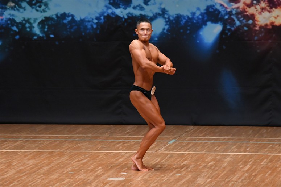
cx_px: 140
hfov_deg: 7.6
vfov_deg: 5.1
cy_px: 94
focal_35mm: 270
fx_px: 2106
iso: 5000
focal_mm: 180
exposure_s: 1/400
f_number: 5.6
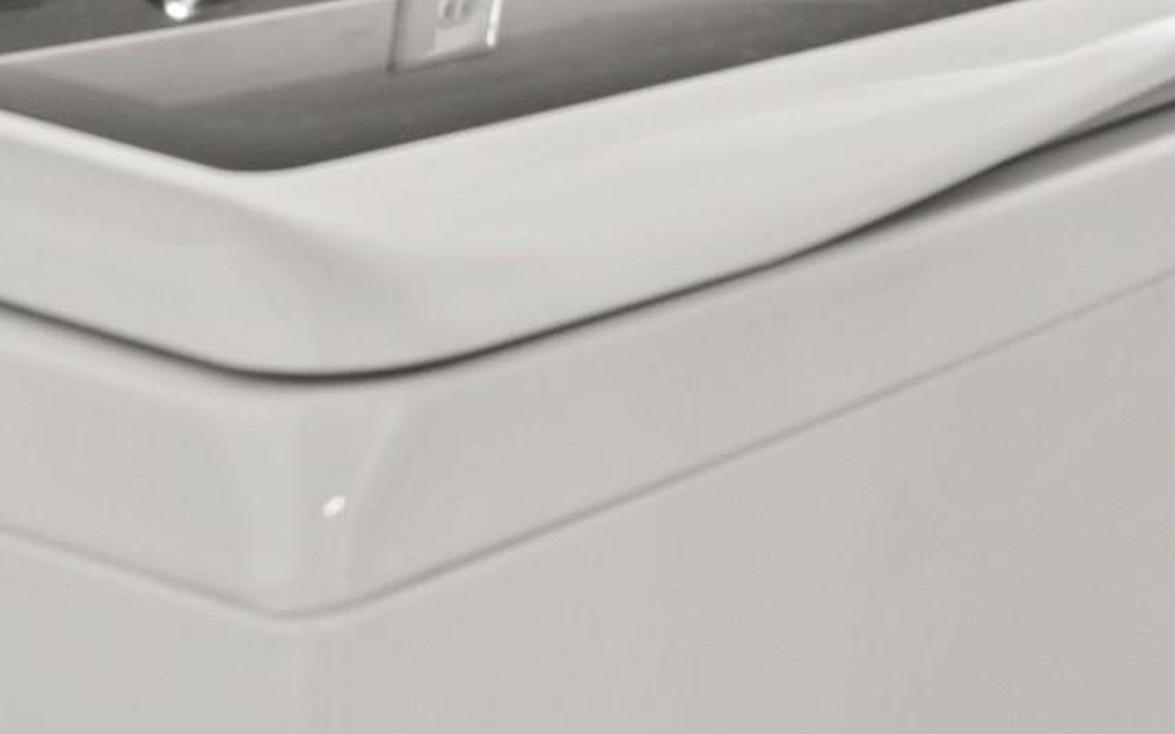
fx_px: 2177
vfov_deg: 17.5
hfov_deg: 26.8
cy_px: -322
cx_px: 1399
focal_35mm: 68
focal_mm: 14
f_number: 10
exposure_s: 1
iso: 400
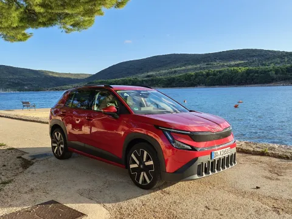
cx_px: 146
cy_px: 110
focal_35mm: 31
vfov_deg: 45.4
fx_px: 261
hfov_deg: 58.4
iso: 50
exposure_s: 1/680
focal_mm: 6.55
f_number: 1.6
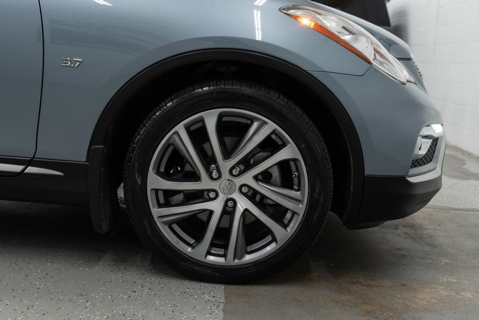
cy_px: 160
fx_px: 559
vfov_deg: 31.9
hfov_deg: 46.4
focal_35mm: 42
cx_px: 240
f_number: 3.2
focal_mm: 28
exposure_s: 1/50
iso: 200
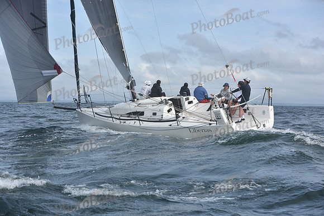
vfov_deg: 19.5
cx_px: 162
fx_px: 630
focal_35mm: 70
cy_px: 108
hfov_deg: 28.8
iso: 200
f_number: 6.3
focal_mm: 70
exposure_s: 1/1250
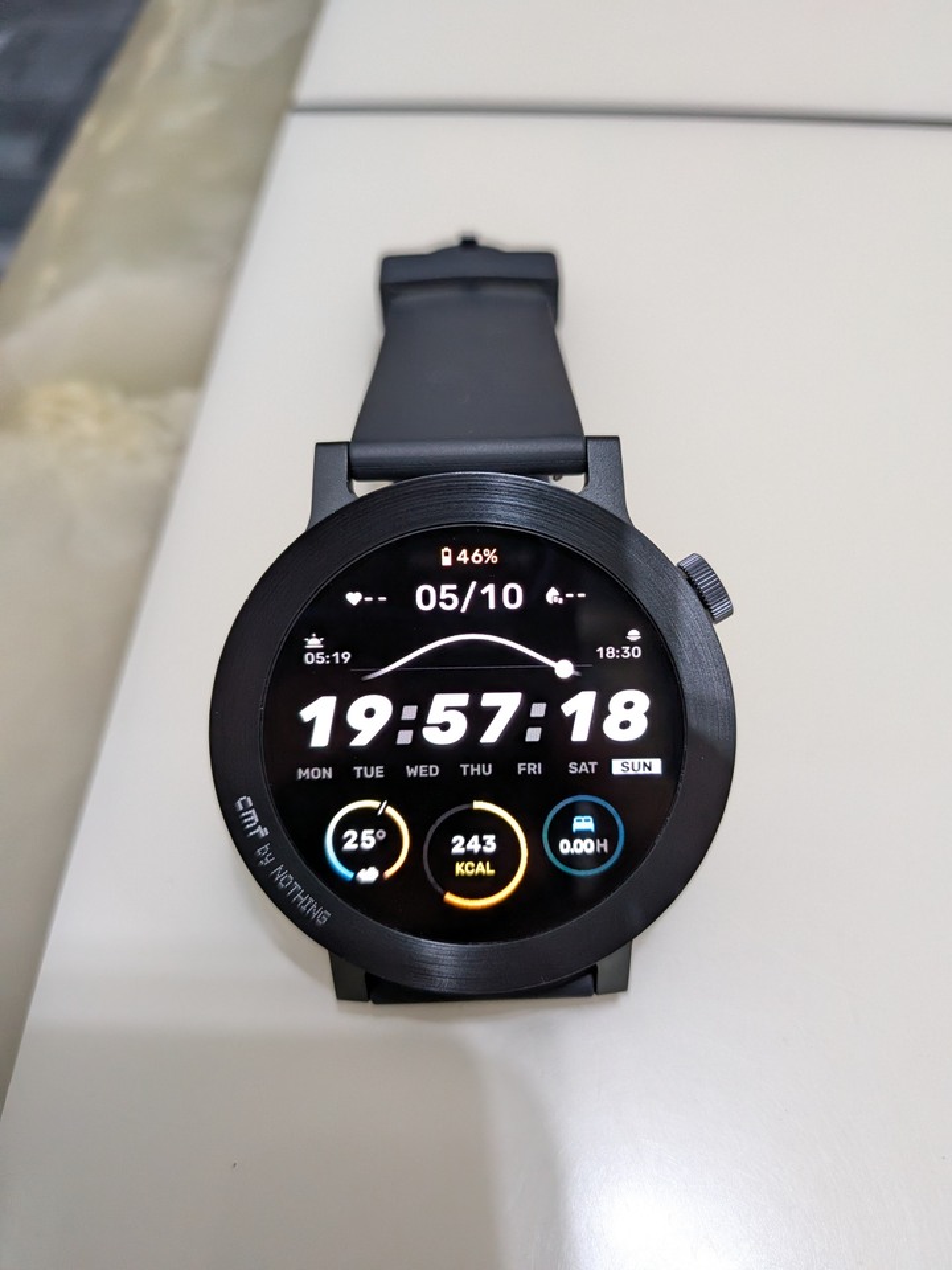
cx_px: 476
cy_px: 635
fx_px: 880
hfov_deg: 56.8
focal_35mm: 24
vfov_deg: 71.6
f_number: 1.7
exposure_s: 1/120
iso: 796
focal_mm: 4.53
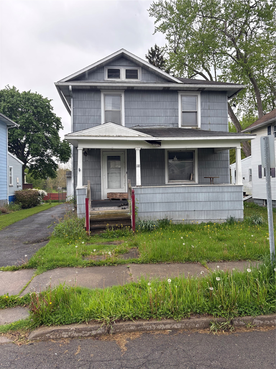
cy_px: 184
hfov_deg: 53.1
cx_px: 138
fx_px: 276
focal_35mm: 26
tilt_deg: +2.1
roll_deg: +1.3
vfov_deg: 67.3
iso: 64
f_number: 1.6
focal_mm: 5.96
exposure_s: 1/472
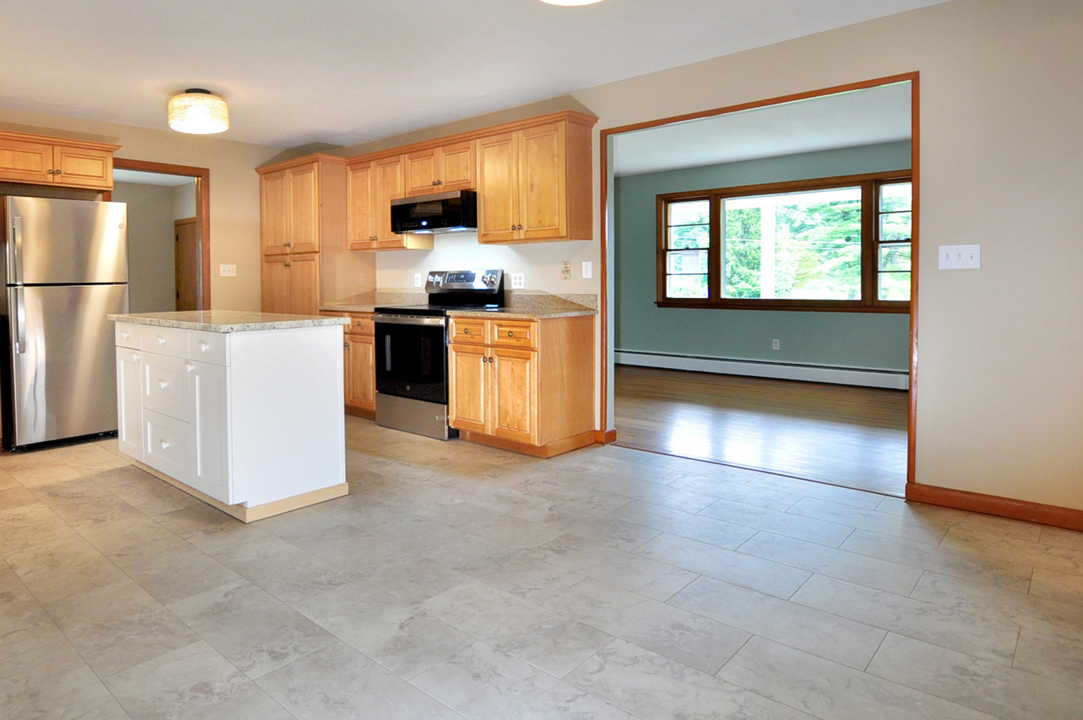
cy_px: 285
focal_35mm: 21
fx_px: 631
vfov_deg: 58.9
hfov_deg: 80.4
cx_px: 438
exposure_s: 1/50
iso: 400
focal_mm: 10
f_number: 4
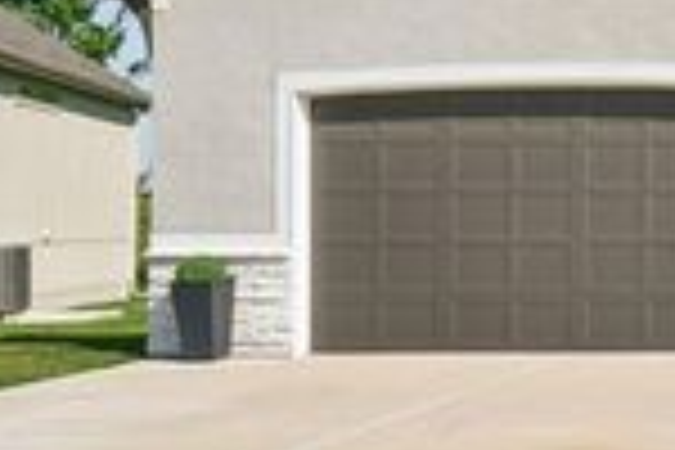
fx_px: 1175
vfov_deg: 21.4
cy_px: 79
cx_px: 1084
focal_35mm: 63
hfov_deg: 23.5
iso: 100
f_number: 22
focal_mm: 18.8
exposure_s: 1/40
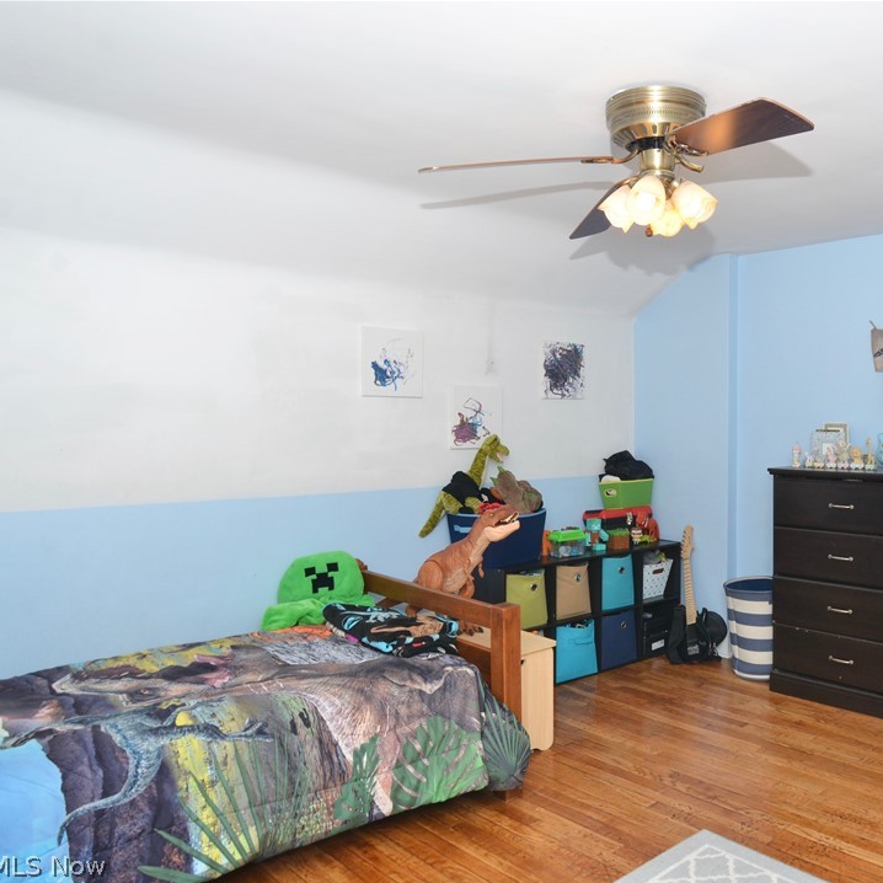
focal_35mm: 27
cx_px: 651
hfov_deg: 56.5
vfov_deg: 59.1
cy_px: 442
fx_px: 779
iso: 400
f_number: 8
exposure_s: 1/200
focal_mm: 14
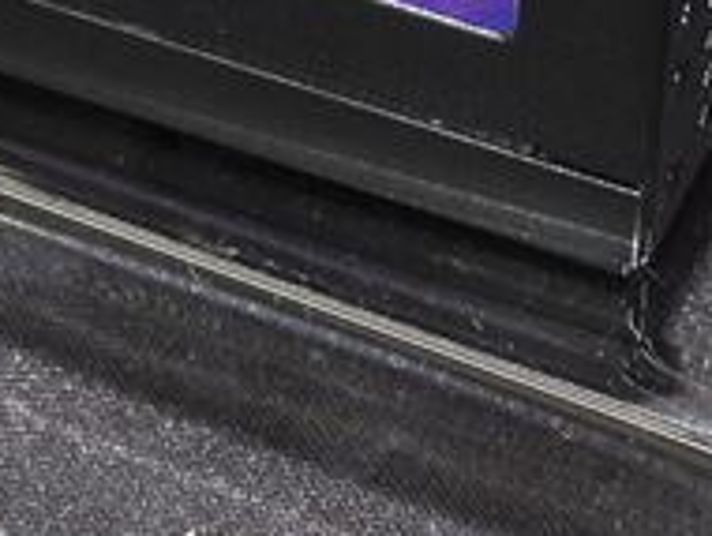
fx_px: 5540
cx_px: 64
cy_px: -750
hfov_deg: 7.3
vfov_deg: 5.4
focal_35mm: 269
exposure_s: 1/30
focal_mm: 8.9
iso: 200
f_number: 3.5
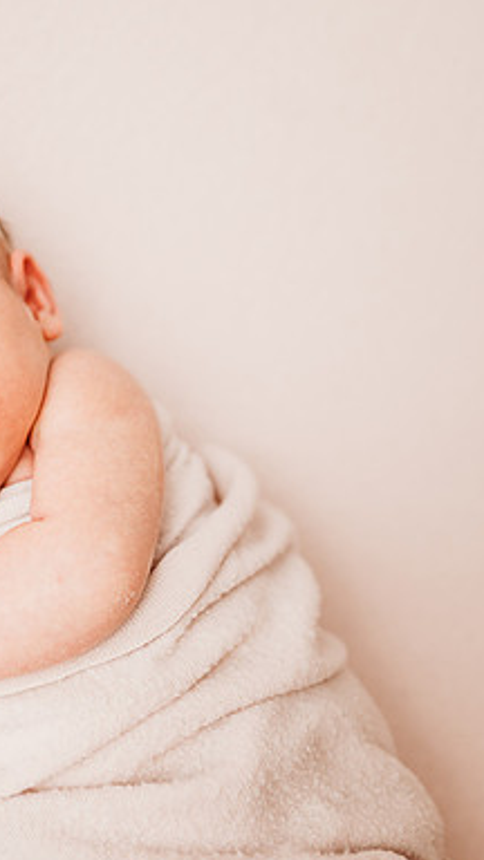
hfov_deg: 29.0
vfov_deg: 52.8
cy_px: 431
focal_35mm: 38
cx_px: -9
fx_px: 867
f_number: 2.2
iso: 100
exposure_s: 1/200
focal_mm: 24
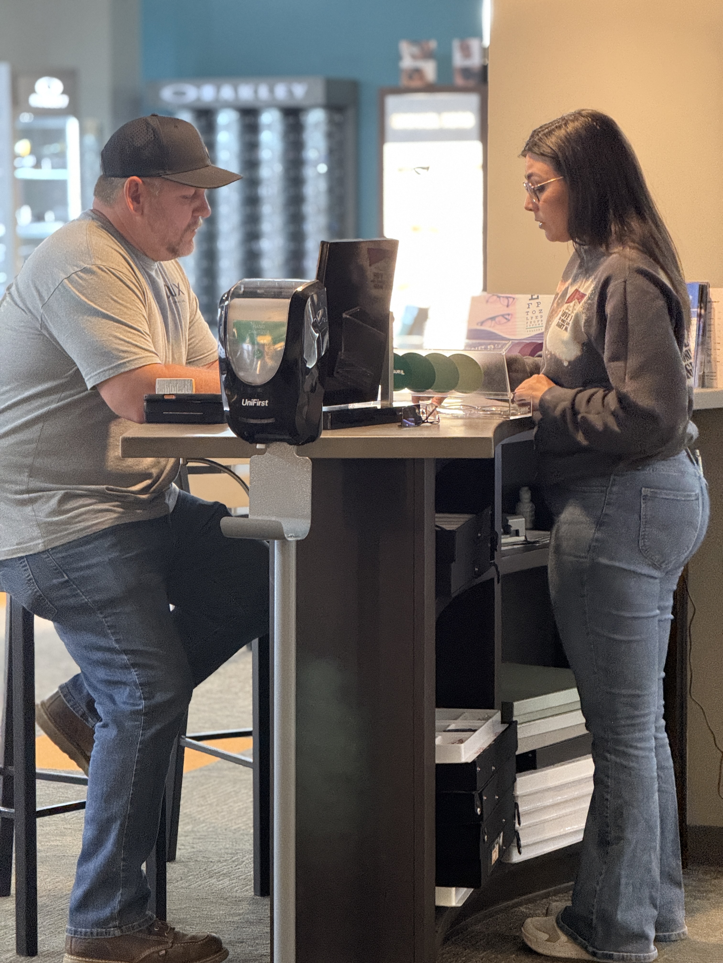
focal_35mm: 120
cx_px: 362
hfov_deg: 12.3
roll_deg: -0.3
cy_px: 482
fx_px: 3342
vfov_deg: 16.4
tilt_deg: -4.4
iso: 640
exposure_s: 1/40
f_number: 2.8
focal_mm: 15.66
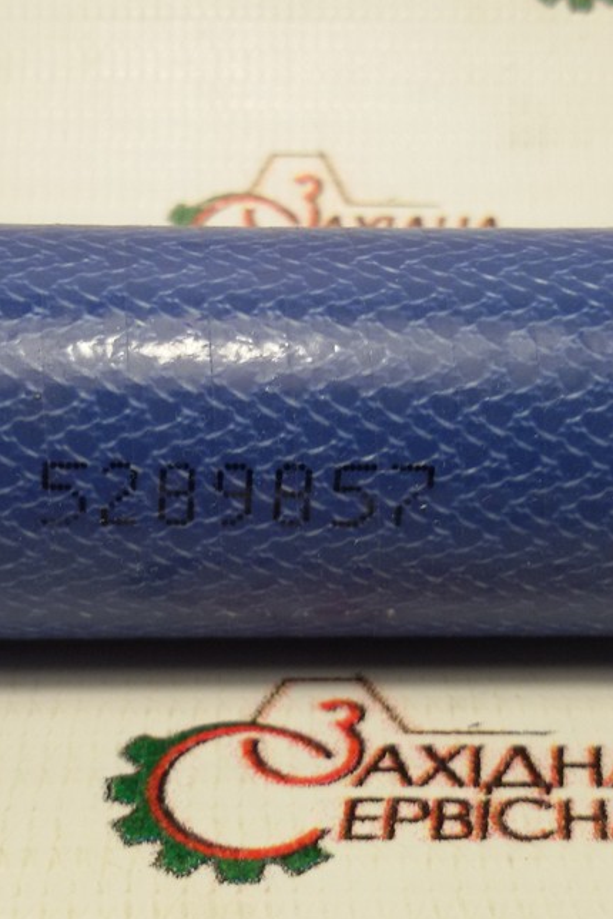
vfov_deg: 39.6
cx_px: 278
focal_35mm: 50
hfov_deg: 27.0
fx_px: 1277
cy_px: 500
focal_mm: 2.93
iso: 50
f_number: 2.4
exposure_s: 1/50
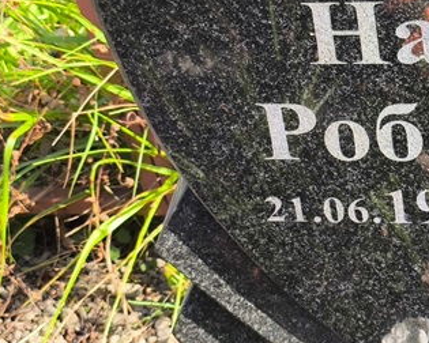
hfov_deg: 15.3
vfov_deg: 12.4
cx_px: 416
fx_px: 1574
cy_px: 110
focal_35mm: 124
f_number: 1.7
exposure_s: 1/280
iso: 50
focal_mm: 4.71
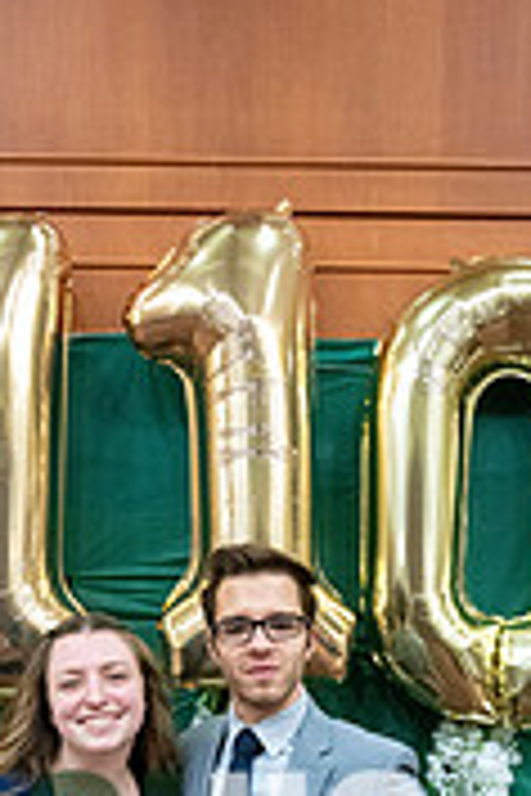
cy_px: 895
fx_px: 1350
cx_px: 225
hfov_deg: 22.2
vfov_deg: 29.4
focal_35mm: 61
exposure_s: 1/125
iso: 6400
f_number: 4
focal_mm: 24
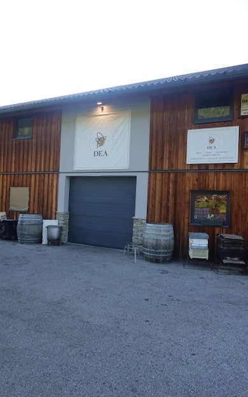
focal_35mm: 25
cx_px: 126
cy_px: 196
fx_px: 270
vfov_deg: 72.6
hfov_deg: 49.3
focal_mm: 9
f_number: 2.8
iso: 100
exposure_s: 1/160
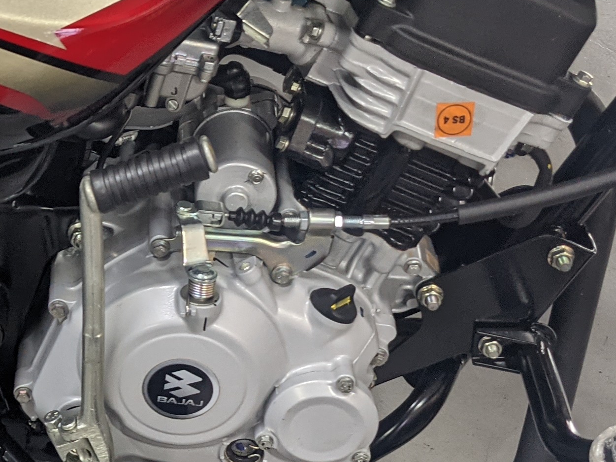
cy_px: 297
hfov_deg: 21.5
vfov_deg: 16.9
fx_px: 1548
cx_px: -32
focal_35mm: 87
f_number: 1.73
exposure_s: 1/29
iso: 57
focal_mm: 4.38
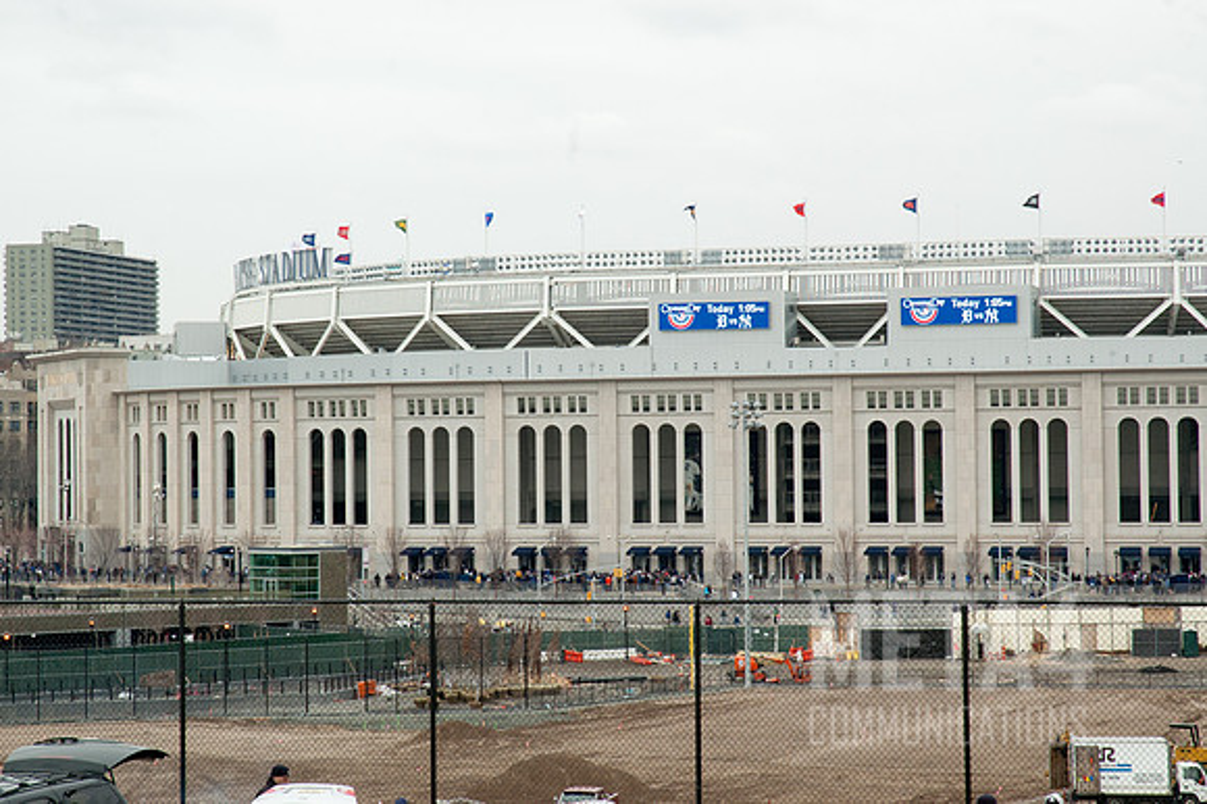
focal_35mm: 98
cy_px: 402
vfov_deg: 14.0
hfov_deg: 20.9
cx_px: 604
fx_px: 3267
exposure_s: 1/320
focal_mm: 65
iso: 320
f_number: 9
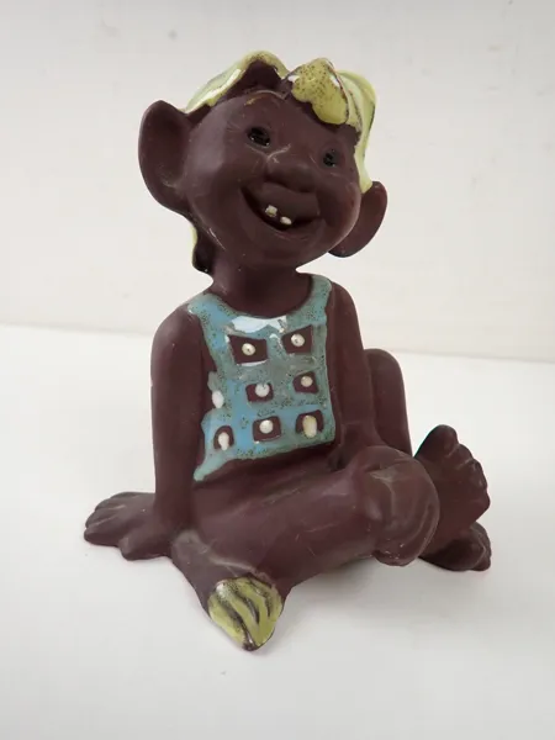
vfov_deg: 84.7
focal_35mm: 19
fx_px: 406
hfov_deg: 68.7
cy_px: 370
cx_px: 278
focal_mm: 3.33
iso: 200
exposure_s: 1/100
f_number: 2
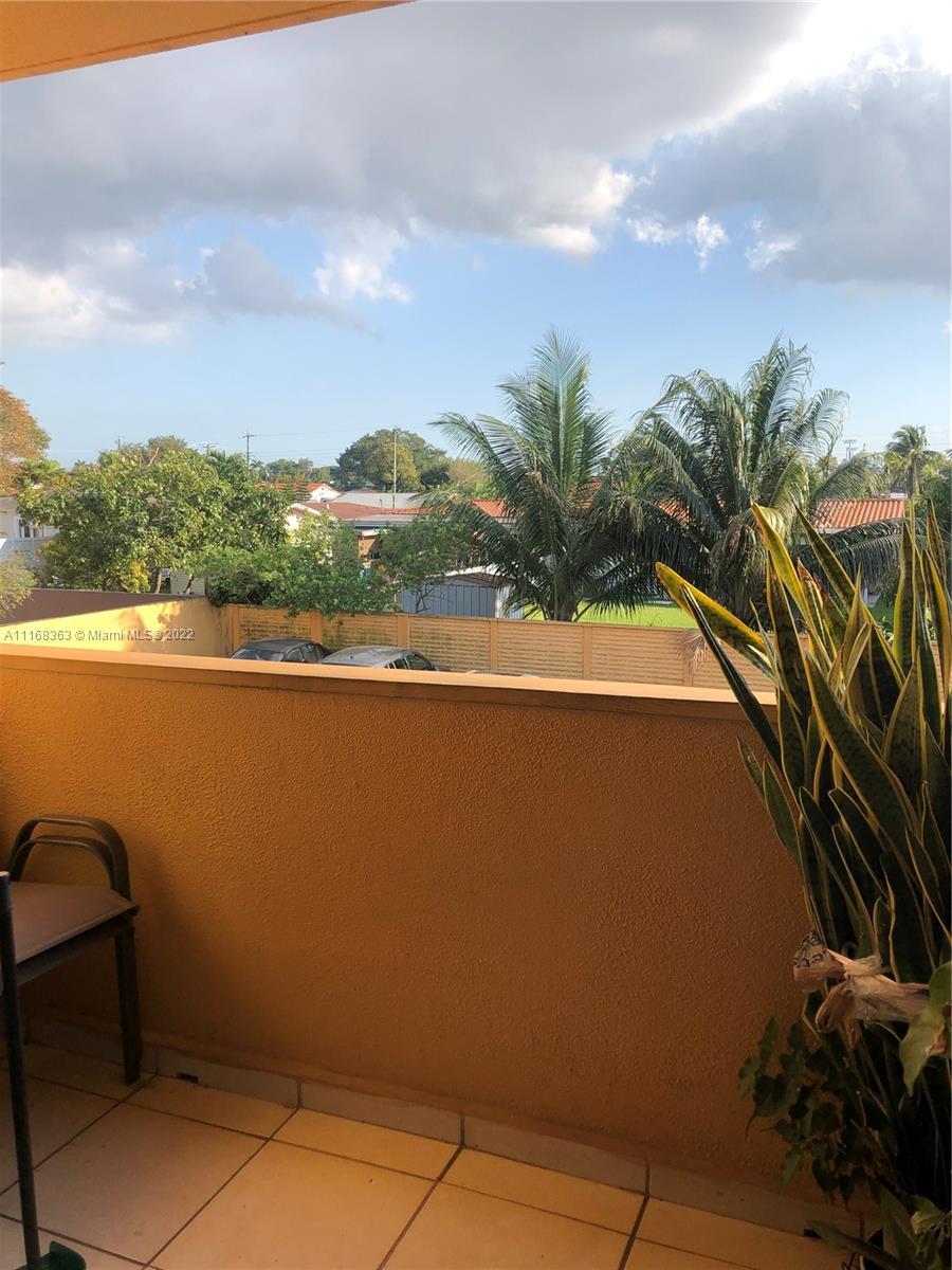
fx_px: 1027
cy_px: 635
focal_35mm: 28
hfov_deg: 49.7
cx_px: 476
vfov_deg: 63.4
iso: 20
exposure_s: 1/899
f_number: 1.8
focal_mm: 3.99
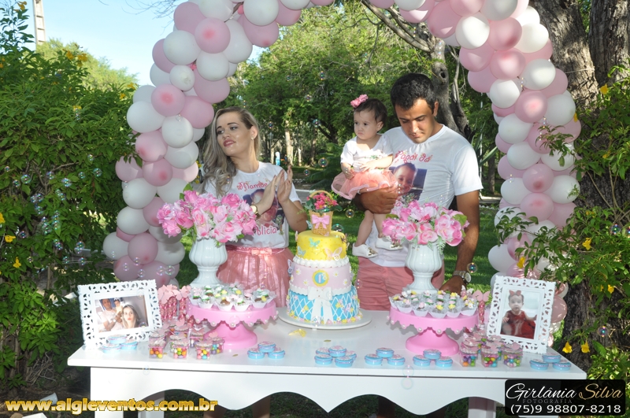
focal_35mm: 36
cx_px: 315
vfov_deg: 36.8
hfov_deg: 53.2
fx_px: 629
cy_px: 209
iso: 200
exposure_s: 1/200
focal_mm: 24
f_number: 7.1
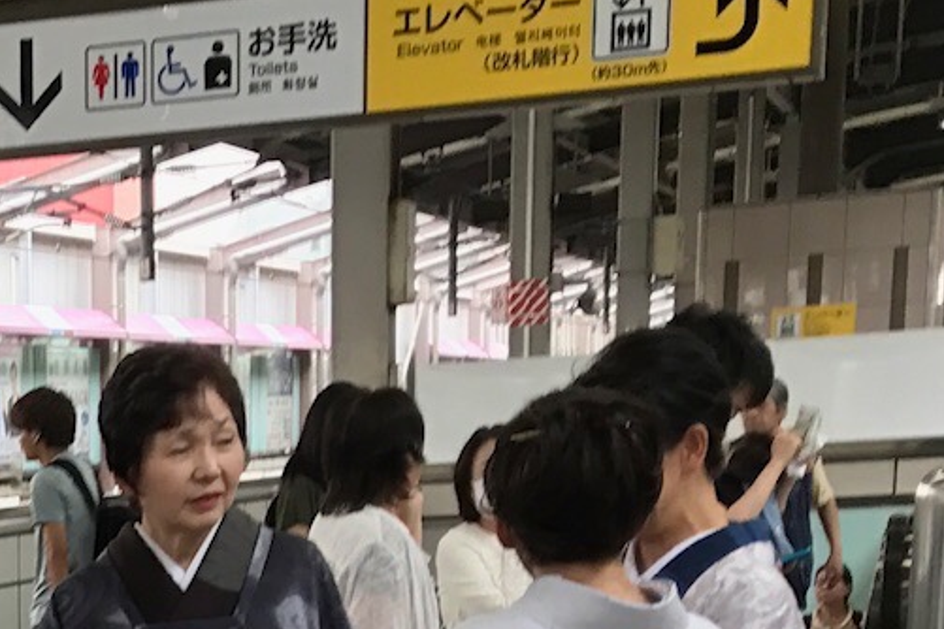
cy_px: 1322
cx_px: -514
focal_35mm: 119
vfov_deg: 10.4
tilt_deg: -13.0
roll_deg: +3.5
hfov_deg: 15.7
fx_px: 3120
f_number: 1.8
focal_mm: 3.99
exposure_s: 1/117
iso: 20
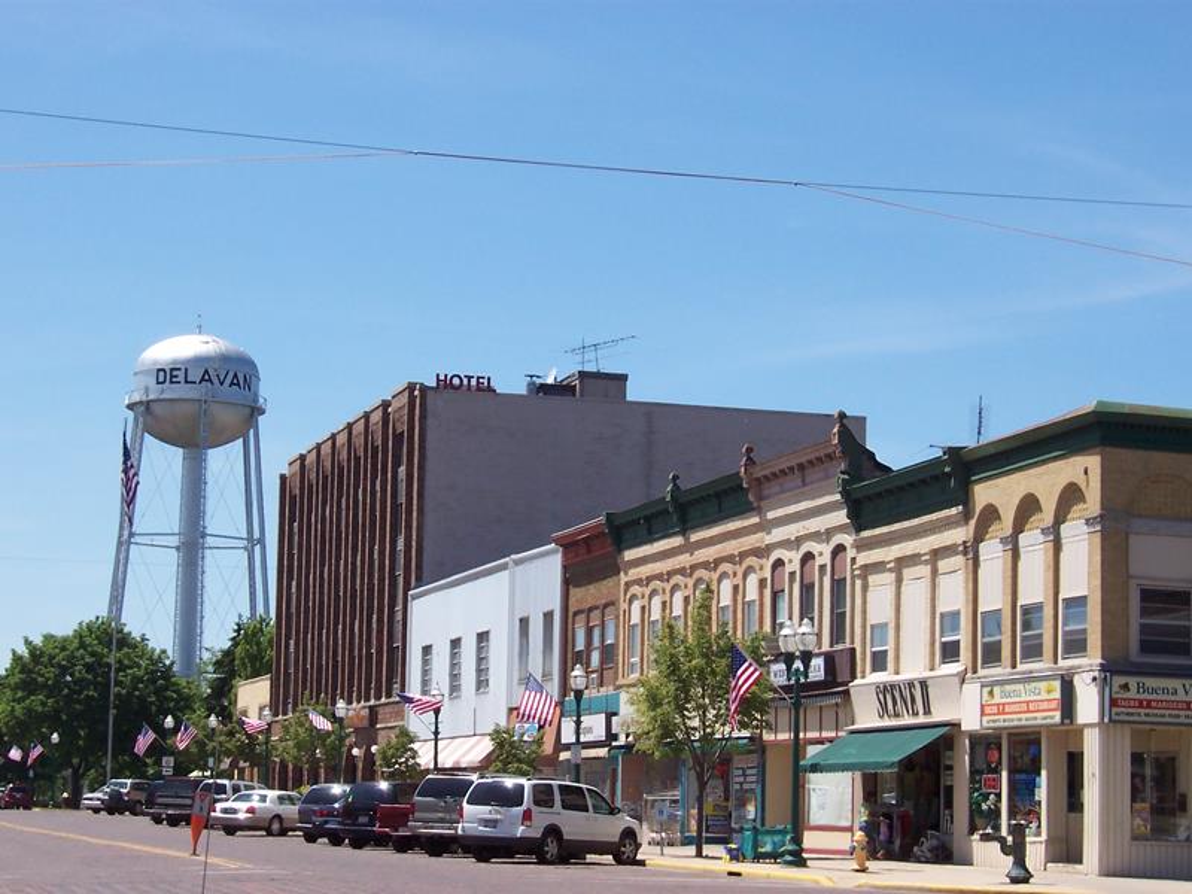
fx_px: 3375
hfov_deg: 20.0
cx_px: 596
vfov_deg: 15.1
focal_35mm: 98
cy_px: 447
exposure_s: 1/350
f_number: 5.6
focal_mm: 15.2
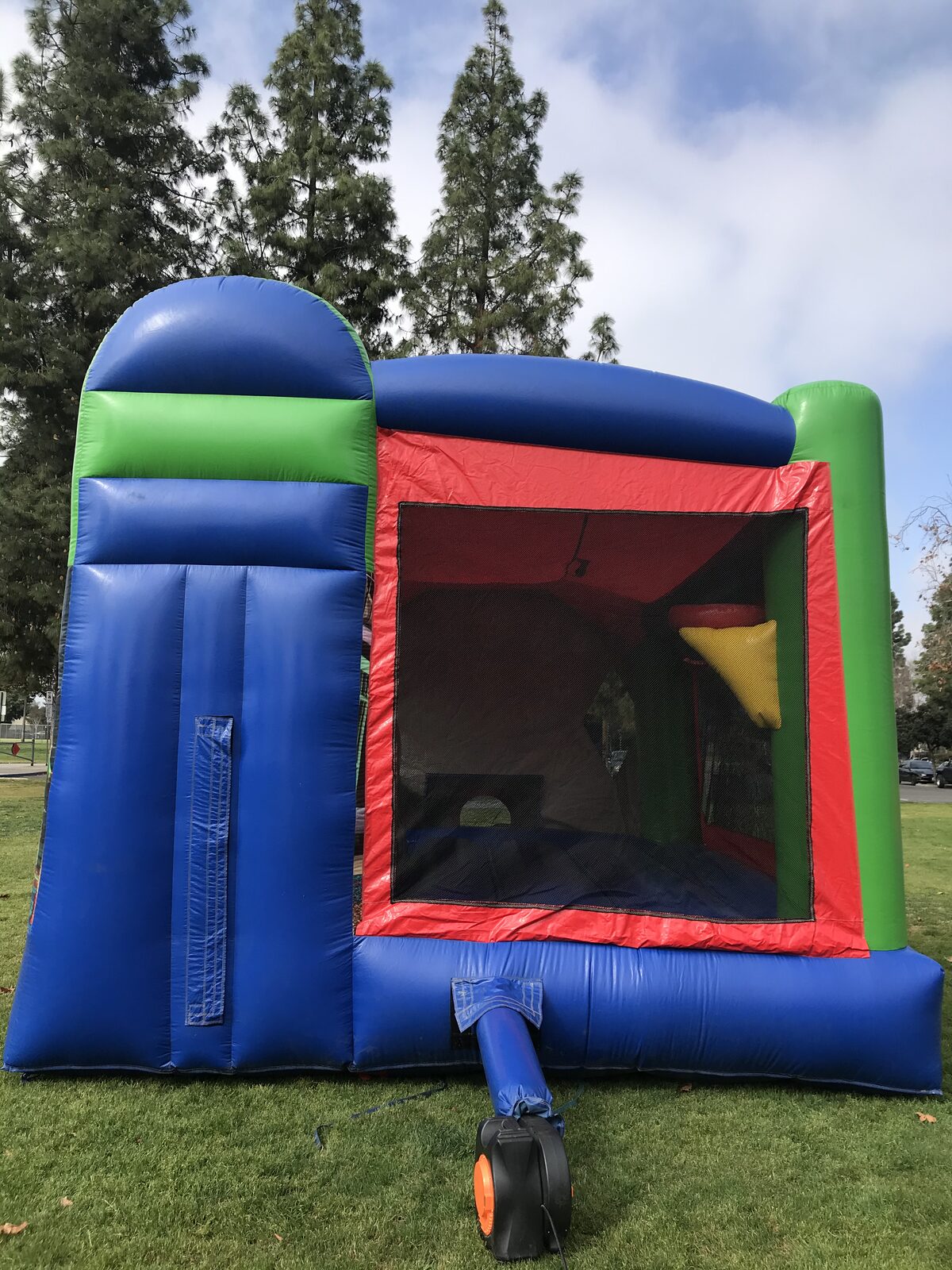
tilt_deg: +6.7
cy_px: 635
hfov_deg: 49.7
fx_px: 1027
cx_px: 476
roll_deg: -1.6
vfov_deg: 63.4
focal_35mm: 28
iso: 20
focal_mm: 3.99
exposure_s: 1/1429
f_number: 1.8
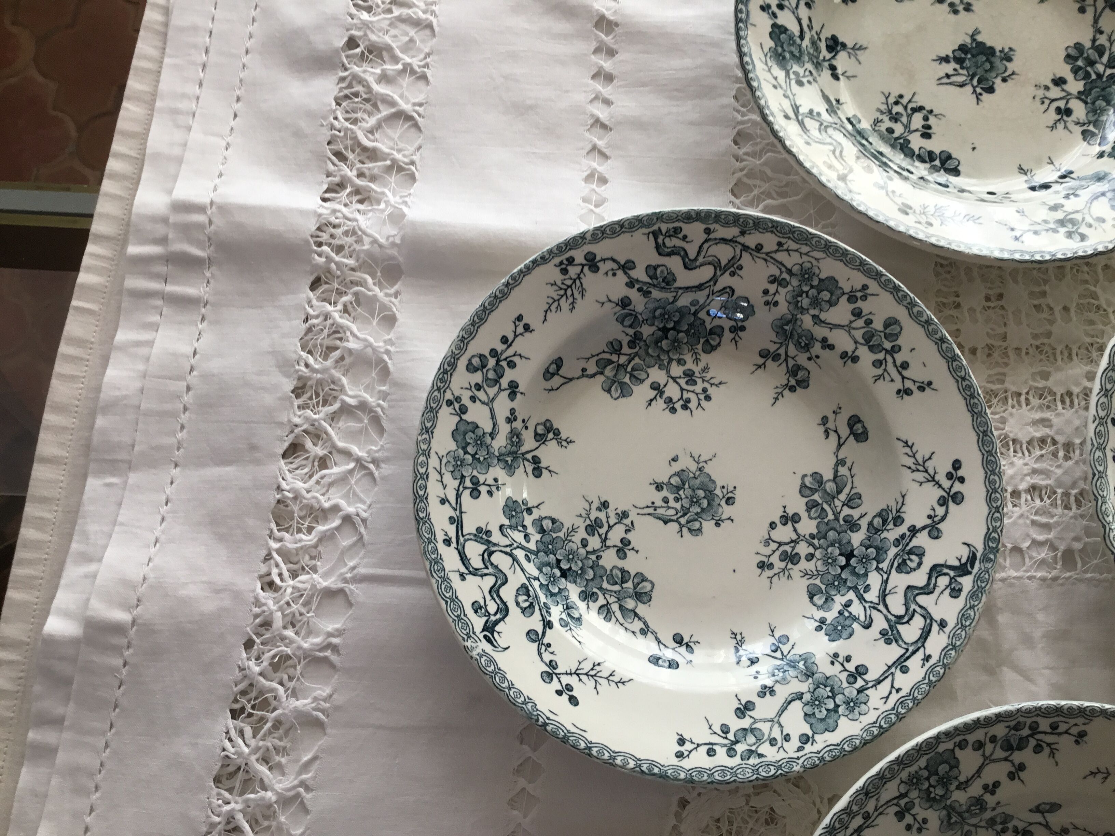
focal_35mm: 31
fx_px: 999
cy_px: 418
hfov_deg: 58.4
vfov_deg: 45.4
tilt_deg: -74.5
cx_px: 558
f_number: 2.4
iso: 40
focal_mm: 3.3
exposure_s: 1/100
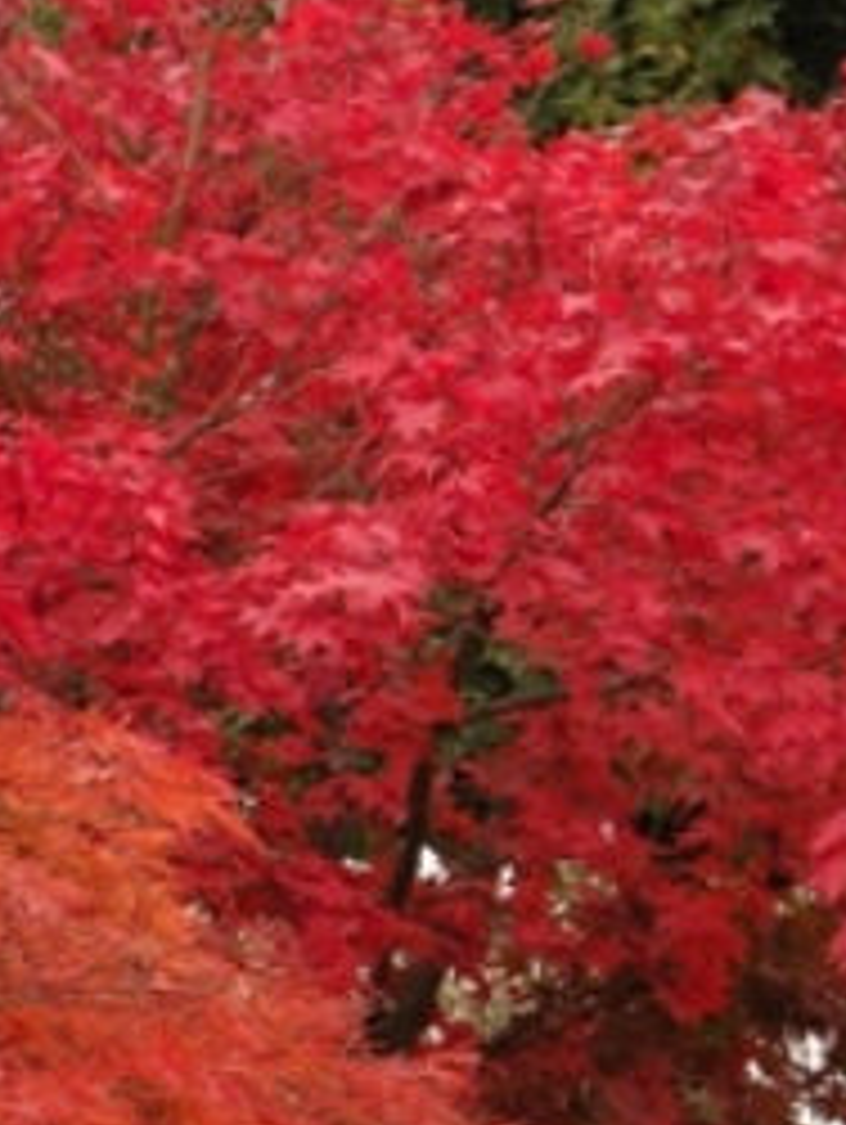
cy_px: 963
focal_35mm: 129
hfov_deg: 11.5
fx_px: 4196
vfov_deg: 15.1
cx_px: 130
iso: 64
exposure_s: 1/125
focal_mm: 7.4
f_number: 3.5
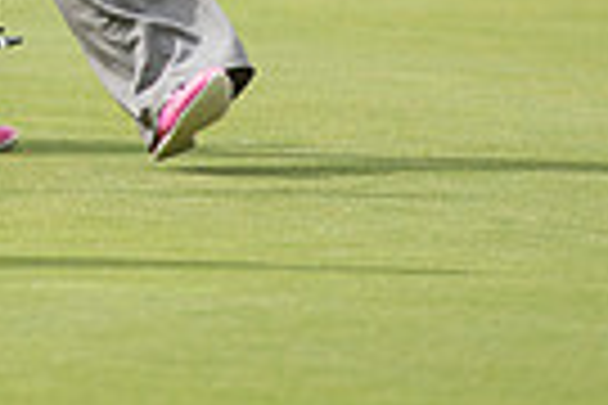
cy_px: -398
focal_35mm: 1286
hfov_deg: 1.6
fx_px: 21717
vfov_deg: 1.1
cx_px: -248
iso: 320
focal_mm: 300
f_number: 5.6
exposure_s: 1/2000
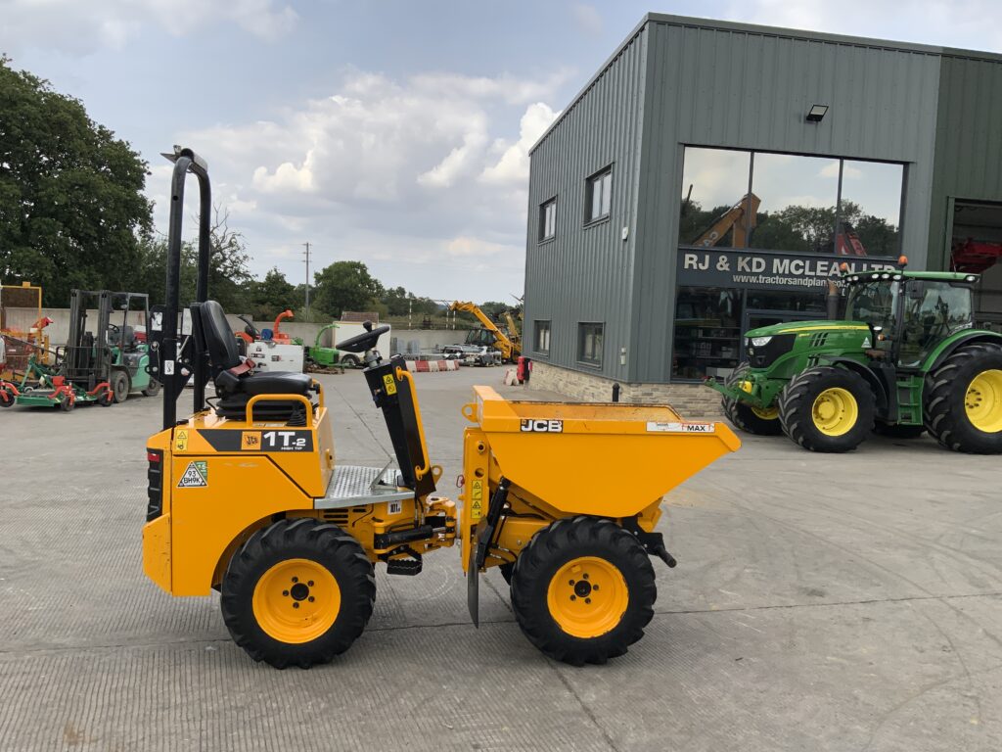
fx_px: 839
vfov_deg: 48.2
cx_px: 501
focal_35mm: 29
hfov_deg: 61.7
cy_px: 376
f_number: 1.8
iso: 16
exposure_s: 1/1098
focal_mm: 3
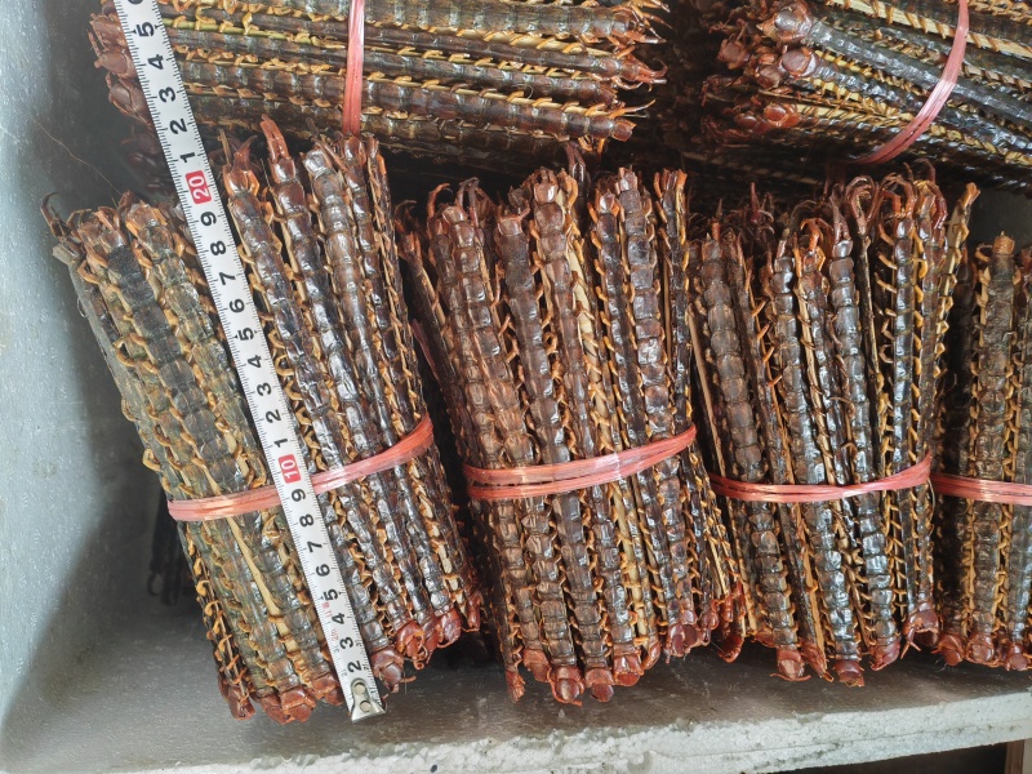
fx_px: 805
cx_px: 516
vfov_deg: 51.4
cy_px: 387
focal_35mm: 27
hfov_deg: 65.3
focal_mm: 5.52
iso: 200
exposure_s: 1/100
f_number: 1.95
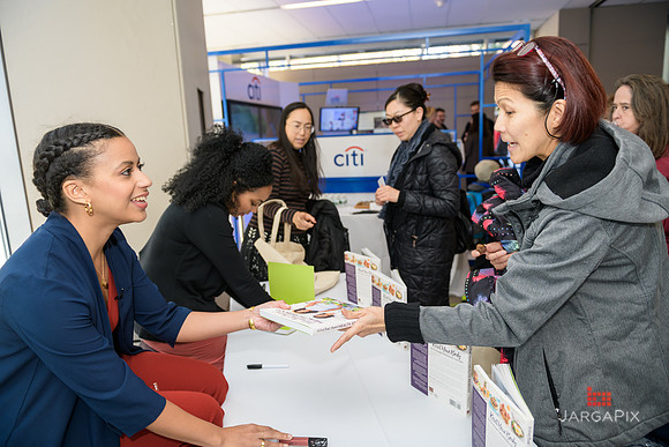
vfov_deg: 53.2
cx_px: 334
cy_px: 224
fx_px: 446
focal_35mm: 24
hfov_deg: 73.7
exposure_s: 1/125
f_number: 3.2
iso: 200
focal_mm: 24
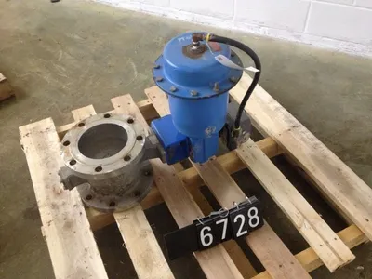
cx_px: 186
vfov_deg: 40.7
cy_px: 140
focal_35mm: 35
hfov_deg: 52.6
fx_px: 376
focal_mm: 4.28
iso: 250
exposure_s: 1/20
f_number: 2.4
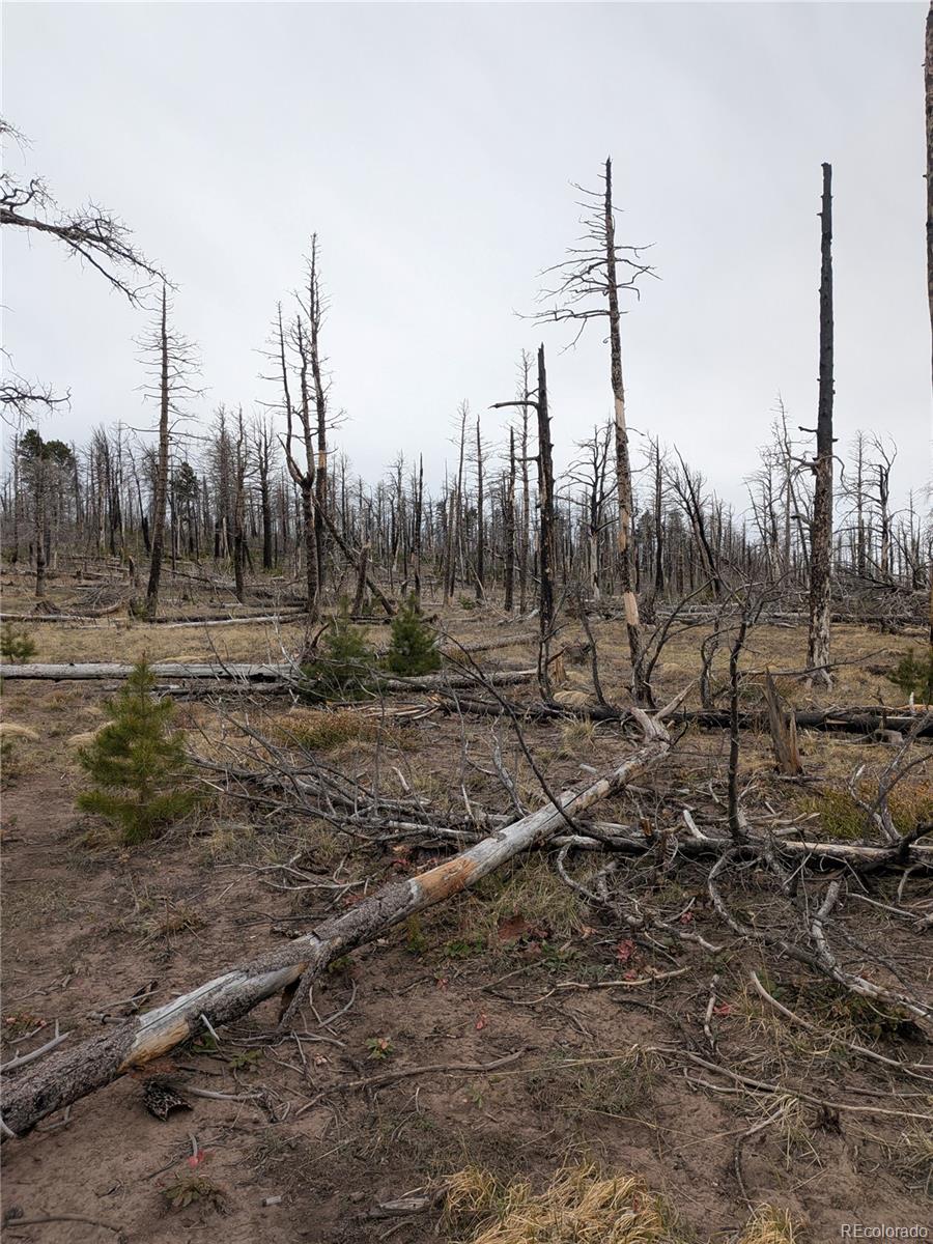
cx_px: 466
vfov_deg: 71.6
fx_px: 862
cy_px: 622
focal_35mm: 24
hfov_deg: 56.8
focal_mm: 4.53
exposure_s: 1/867
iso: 31
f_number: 1.7
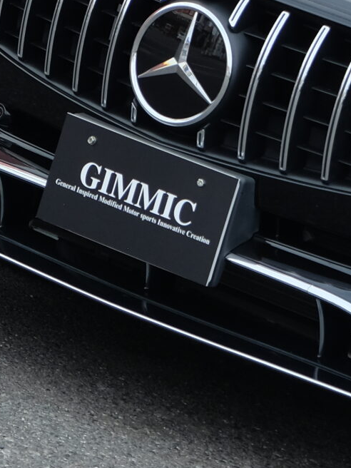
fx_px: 3704
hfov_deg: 5.3
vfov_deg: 7.2
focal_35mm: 274
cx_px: 697
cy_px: 104
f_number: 5.6
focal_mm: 48.4
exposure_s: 1/340
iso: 400
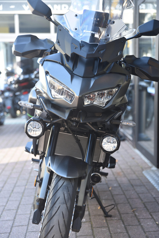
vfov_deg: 33.4
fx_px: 397
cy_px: 119
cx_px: 80
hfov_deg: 22.6
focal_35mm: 60
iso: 100
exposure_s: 1/40
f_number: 2.8
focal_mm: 60
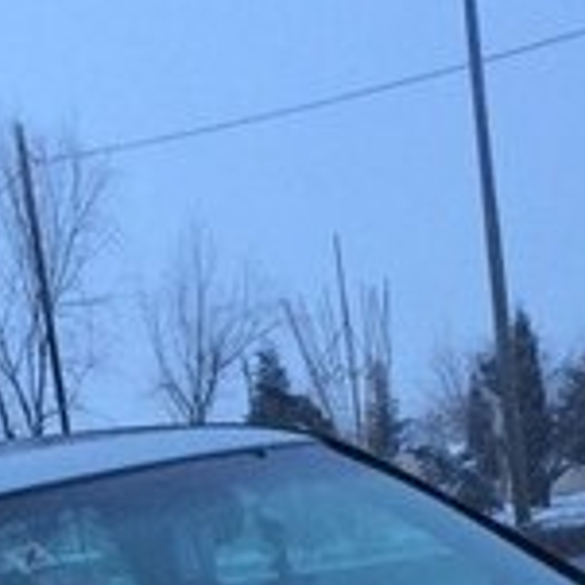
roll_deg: +7.9
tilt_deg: -9.4
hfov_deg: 15.4
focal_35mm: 112
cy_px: 878
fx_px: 2141
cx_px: 101
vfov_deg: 14.5
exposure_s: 1/33
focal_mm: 4.15
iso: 50
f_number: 2.2
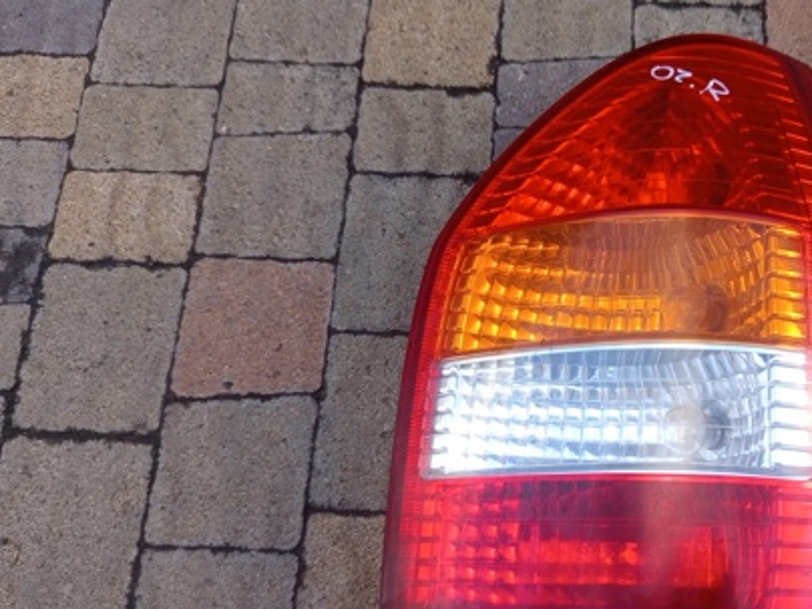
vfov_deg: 37.6
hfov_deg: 47.1
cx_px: 613
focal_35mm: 38
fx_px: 891
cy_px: 348
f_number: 1.7
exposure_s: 1/100
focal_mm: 5.24
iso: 68
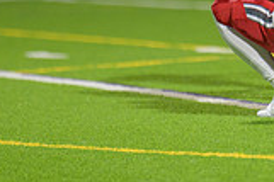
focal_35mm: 975
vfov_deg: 1.4
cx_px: 305
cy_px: -28
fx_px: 7413
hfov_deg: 2.1
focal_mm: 270
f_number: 2.8
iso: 1250
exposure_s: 1/250
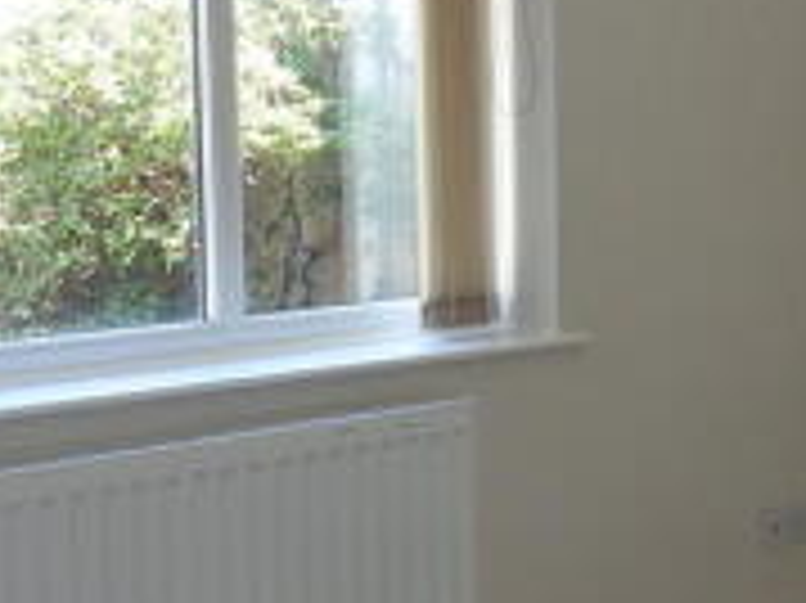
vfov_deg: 18.9
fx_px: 1815
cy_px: 268
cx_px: 651
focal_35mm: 78
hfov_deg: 24.6
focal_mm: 4.3
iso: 100
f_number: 3.3
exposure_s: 1/40
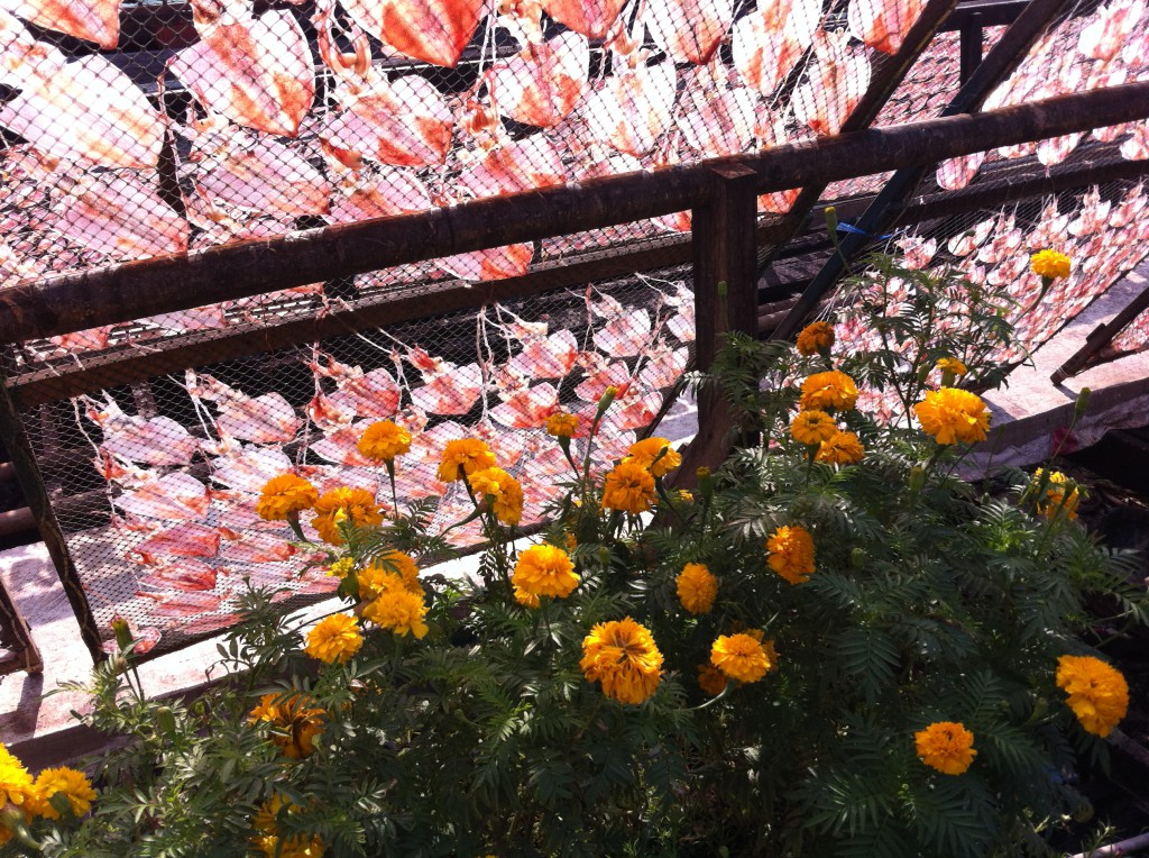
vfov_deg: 40.6
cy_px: 429
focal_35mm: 35
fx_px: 1160
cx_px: 574
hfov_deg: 52.7
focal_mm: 3.85
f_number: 2.8
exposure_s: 1/794
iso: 80
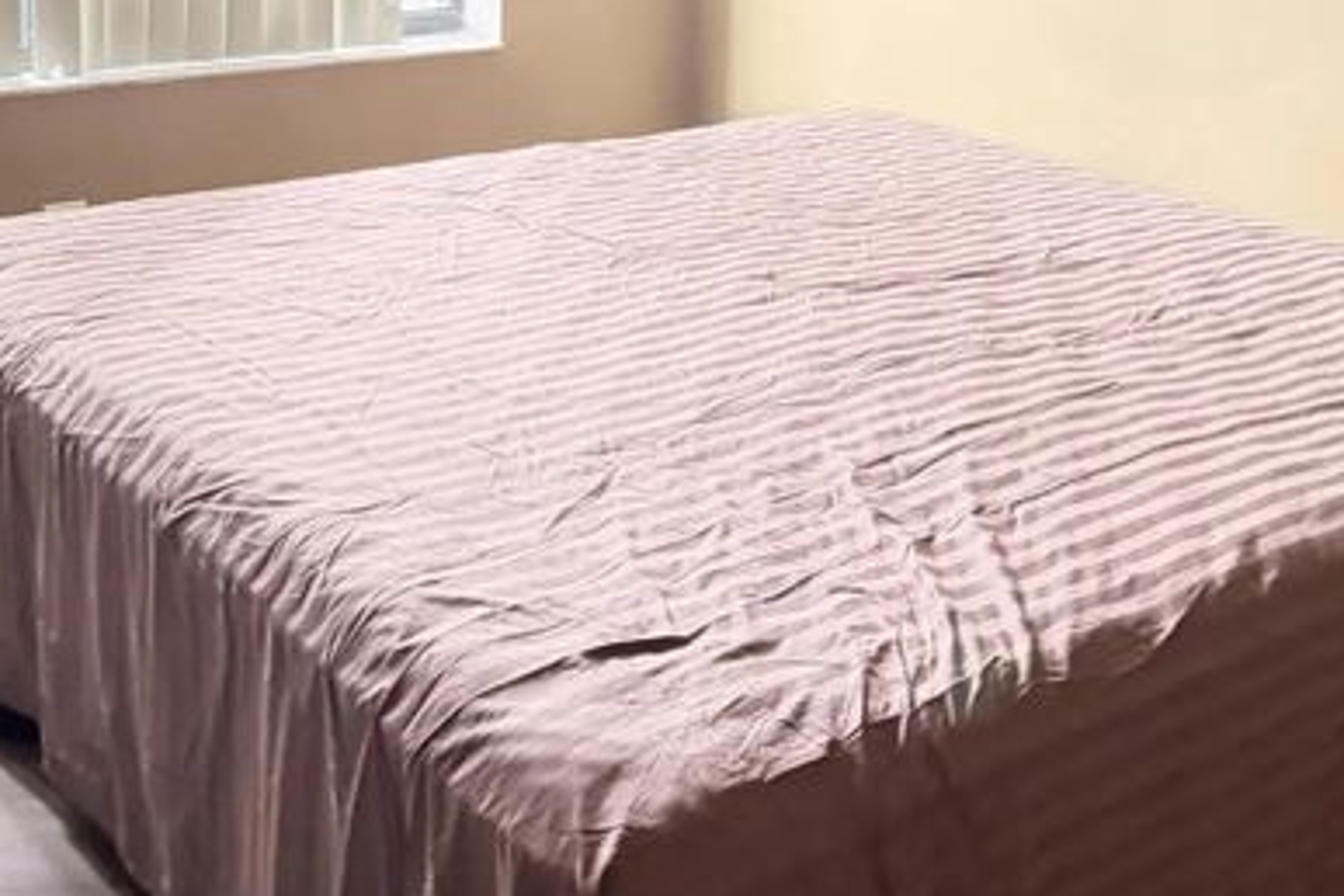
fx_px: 2053
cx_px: 712
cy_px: -33
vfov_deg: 23.4
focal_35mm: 55
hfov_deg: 36.2
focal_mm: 6.76
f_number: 1.78
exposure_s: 1/60
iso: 800
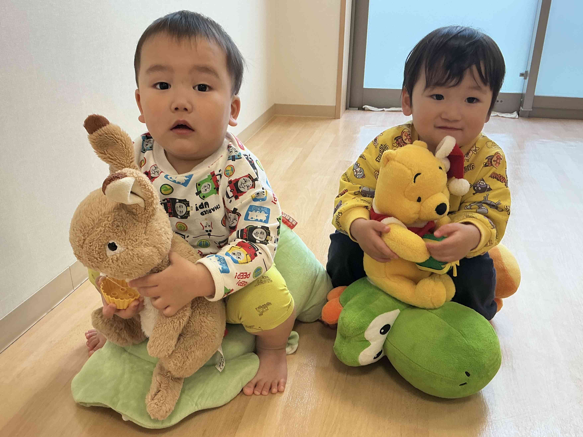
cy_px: 218
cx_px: 292
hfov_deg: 61.7
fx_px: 488
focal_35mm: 29
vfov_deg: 48.2
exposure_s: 1/120
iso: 50
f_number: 1.8
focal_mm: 3
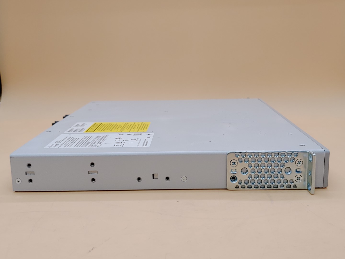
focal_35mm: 41
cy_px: 130
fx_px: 409
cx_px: 172
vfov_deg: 35.1
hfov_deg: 45.8
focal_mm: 4.36
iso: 50
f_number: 1.8
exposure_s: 1/104
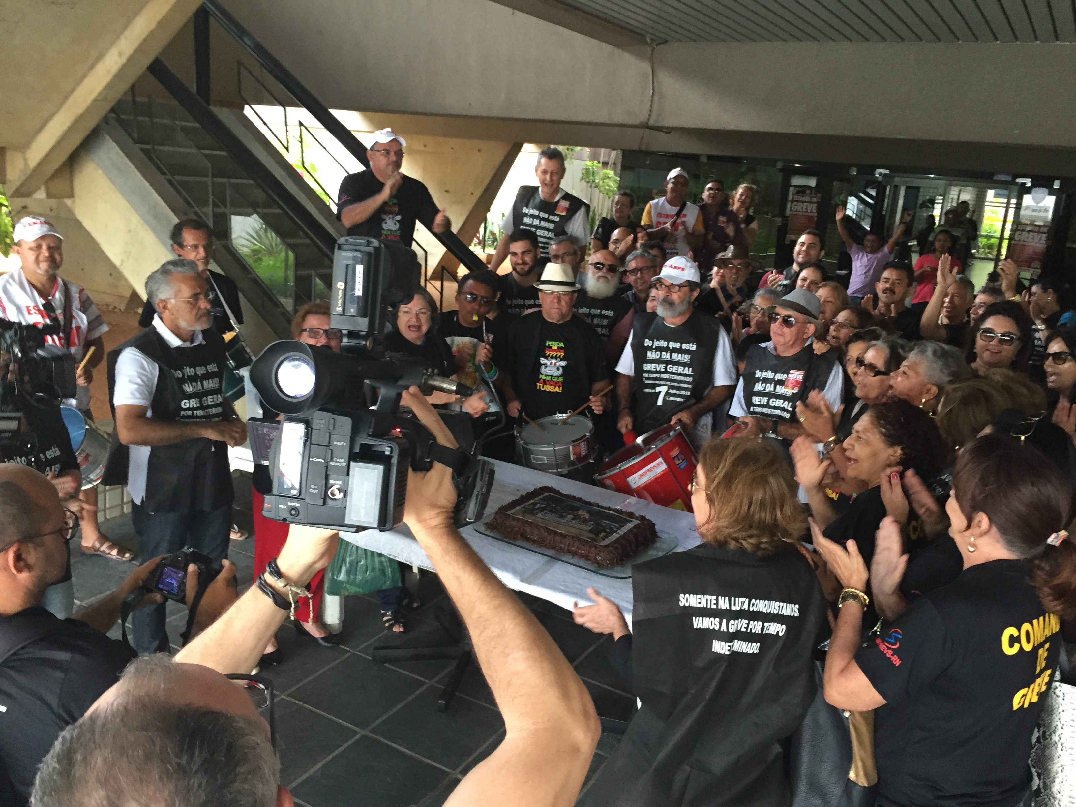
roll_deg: -4.5
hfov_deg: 61.7
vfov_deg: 48.2
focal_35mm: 29
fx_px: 901
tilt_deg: -15.6
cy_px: 404
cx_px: 538
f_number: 2.2
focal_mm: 4.15
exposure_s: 1/30
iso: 160
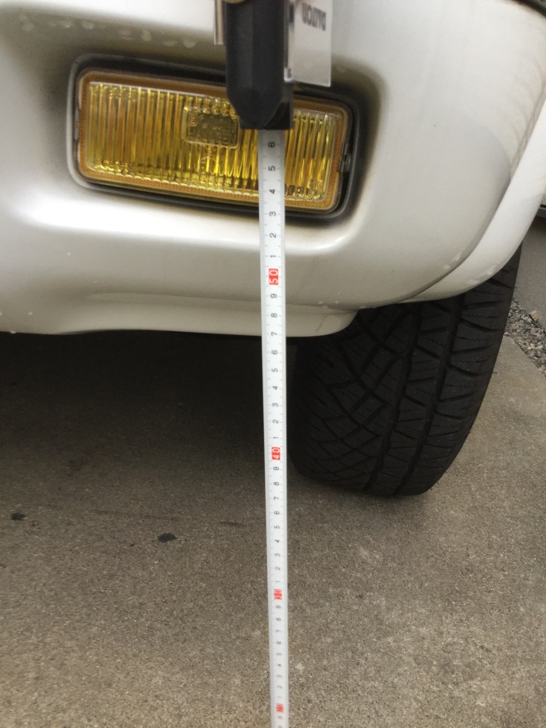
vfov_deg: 58.4
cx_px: 273
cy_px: 364
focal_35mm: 31
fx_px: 652
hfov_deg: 45.4
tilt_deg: -16.9
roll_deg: -10.1
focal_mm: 3.3
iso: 64
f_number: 2.4
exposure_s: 1/30
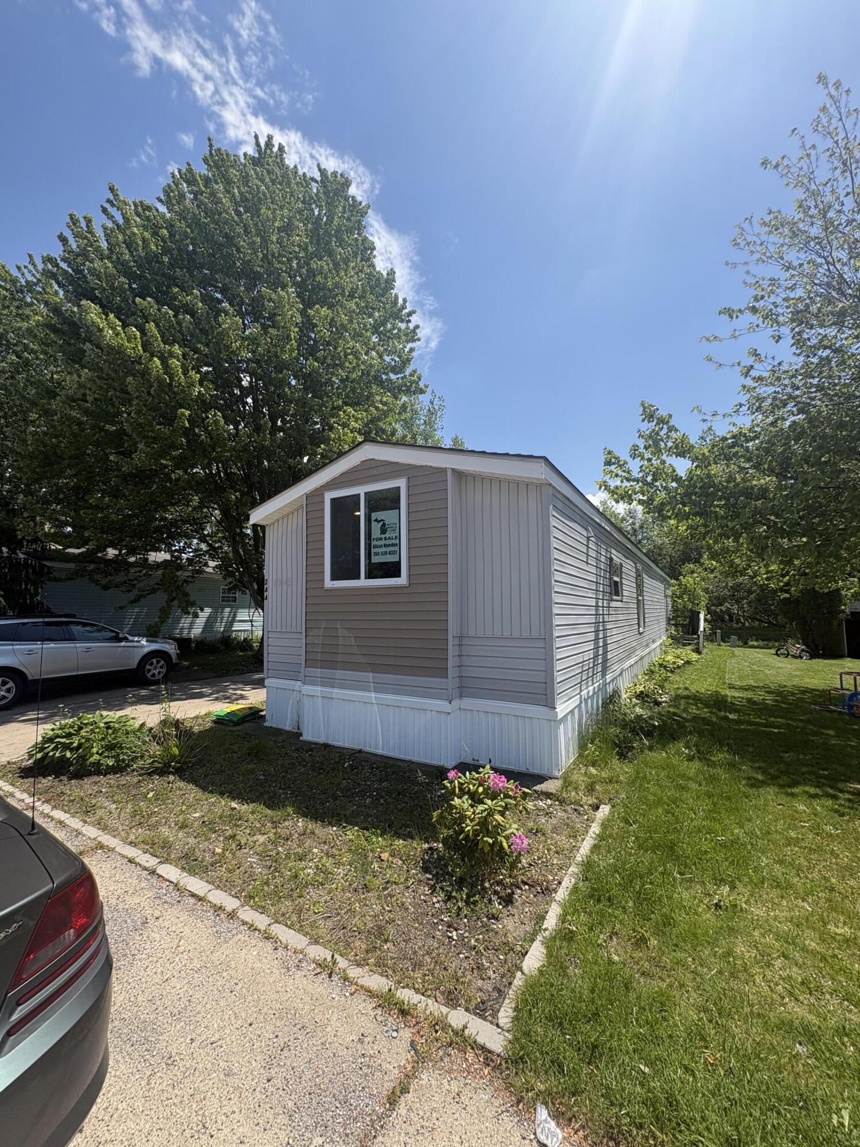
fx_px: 464
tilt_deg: +6.0
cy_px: 574
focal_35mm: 14
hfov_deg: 85.7
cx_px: 430
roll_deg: +0.2
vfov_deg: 102.1
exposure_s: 1/1506
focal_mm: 2.22
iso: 50
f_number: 2.2
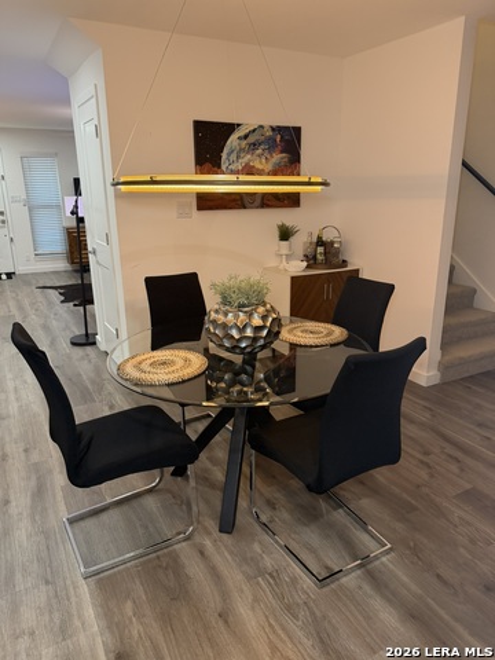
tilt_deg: -16.4
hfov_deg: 56.8
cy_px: 330
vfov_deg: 71.6
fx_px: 458
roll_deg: -0.1
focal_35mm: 24
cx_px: 248
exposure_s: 1/60
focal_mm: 6.76
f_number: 1.78
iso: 200
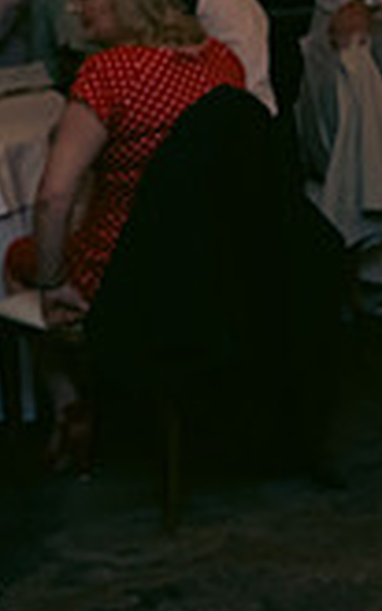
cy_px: 139
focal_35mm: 115
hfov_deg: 10.5
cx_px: 764
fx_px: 1917
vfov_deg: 18.0
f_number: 3.5
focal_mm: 32
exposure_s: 1/160
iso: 800
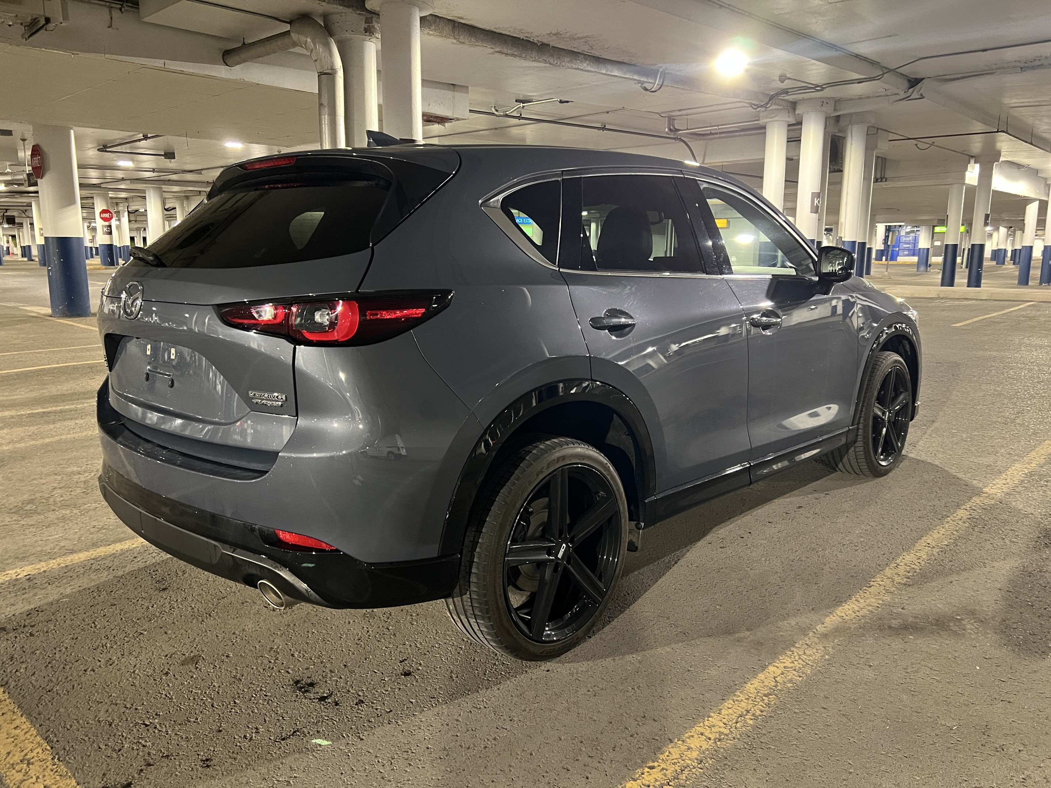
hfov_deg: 67.3
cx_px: 526
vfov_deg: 53.1
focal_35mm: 26
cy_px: 394
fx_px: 789
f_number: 1.5
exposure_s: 1/40
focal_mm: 5.7
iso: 500
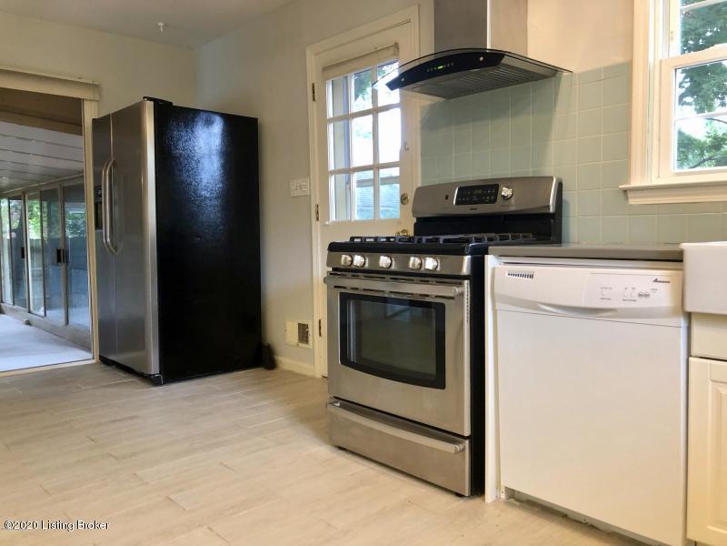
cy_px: 273
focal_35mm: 28
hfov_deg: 63.4
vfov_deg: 49.7
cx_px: 364
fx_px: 588
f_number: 1.8
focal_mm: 3.99
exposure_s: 1/20
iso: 40
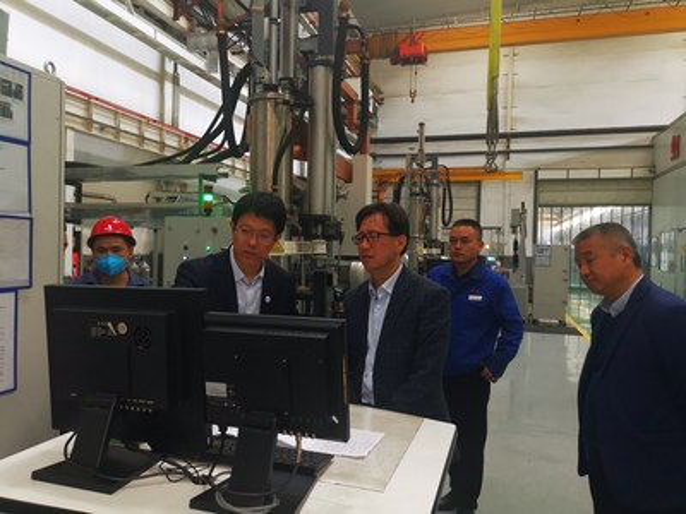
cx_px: 343
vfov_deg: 51.4
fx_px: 535
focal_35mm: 27
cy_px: 257
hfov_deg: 65.3
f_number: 1.8
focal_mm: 4.75
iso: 250
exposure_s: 1/100
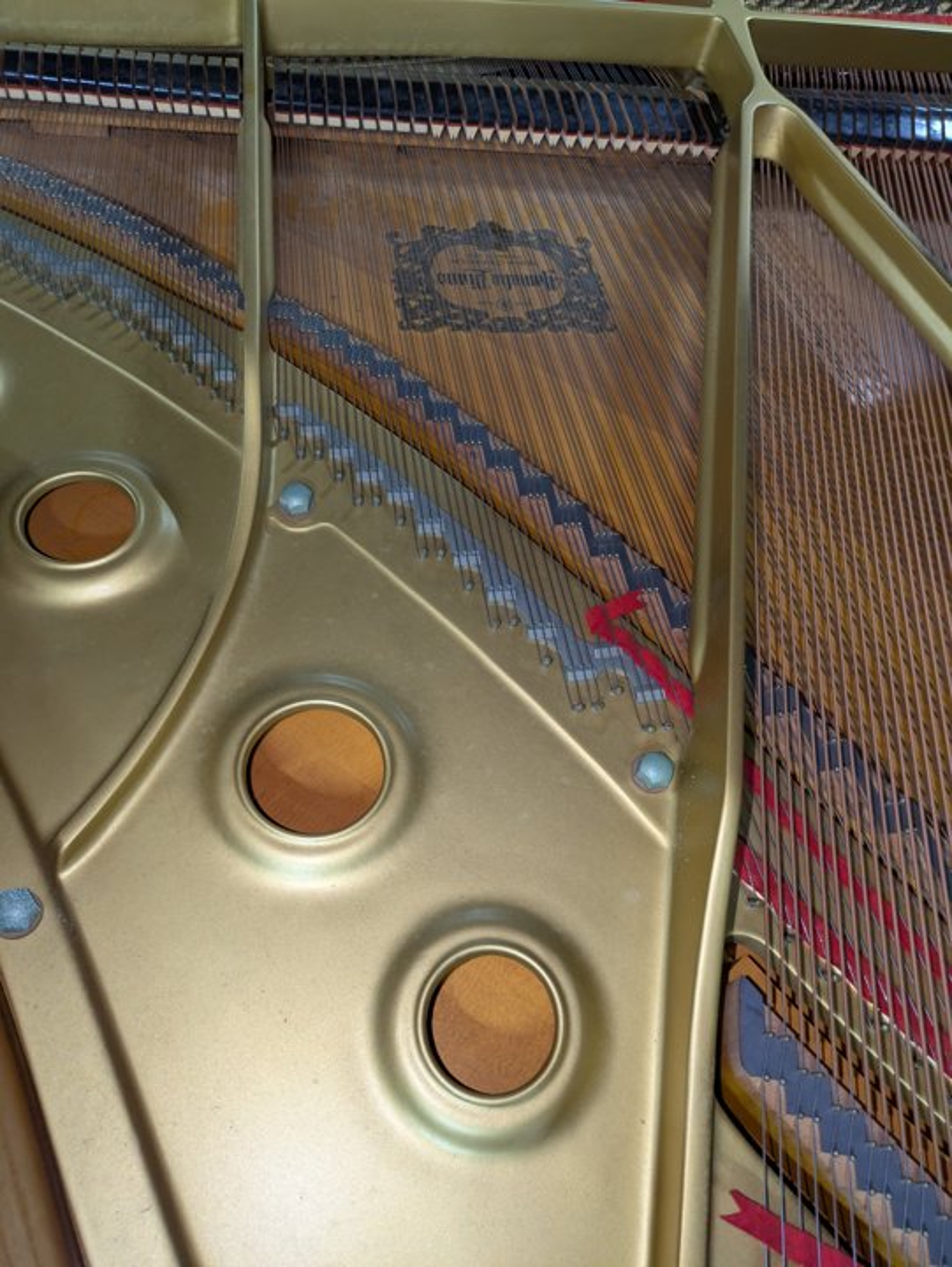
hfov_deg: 54.9
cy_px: 634
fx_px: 916
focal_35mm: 25
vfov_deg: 69.4
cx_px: 476
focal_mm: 5.43
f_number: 1.89
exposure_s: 1/50
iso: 230
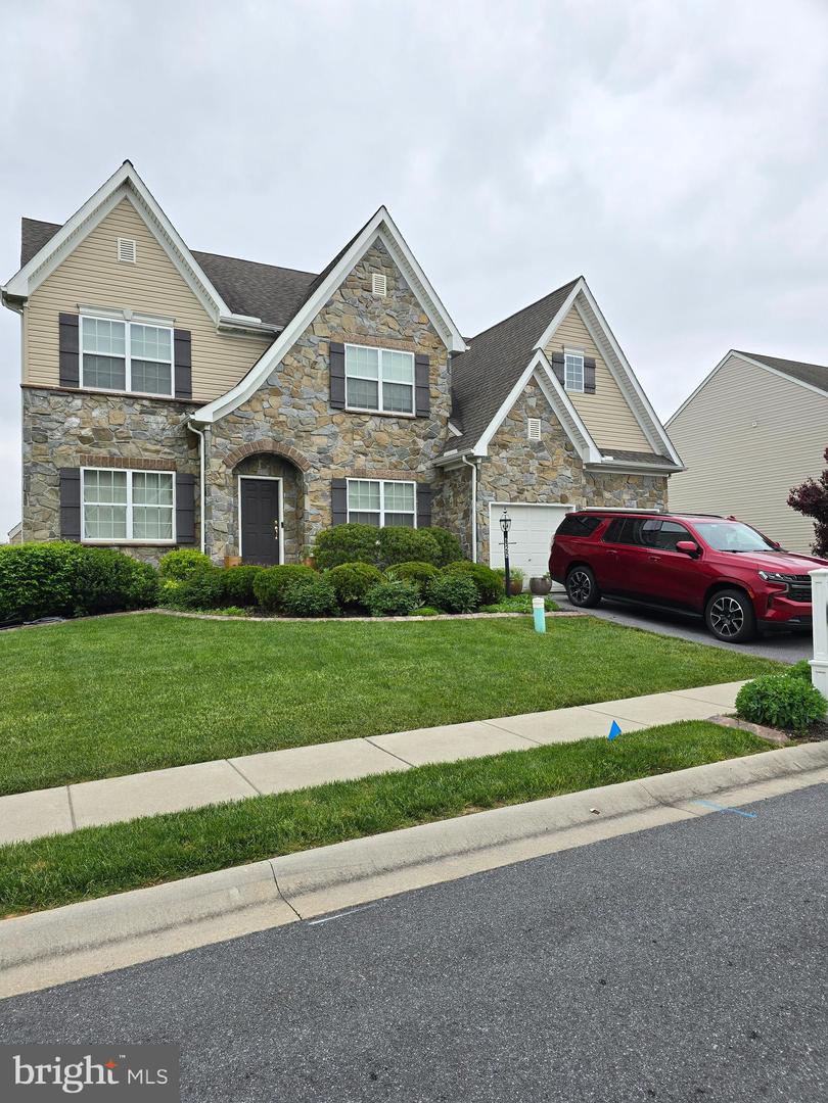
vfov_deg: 73.9
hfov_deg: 58.9
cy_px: 552
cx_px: 414
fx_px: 734
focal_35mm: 23
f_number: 1.7
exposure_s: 1/319
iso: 12
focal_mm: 6.3
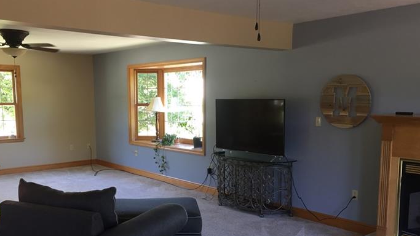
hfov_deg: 53.9
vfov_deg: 31.8
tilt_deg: -7.1
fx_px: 412
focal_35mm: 37
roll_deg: -0.4
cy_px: 154
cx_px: 189
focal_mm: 4.15
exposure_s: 1/30
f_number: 2.2
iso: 64
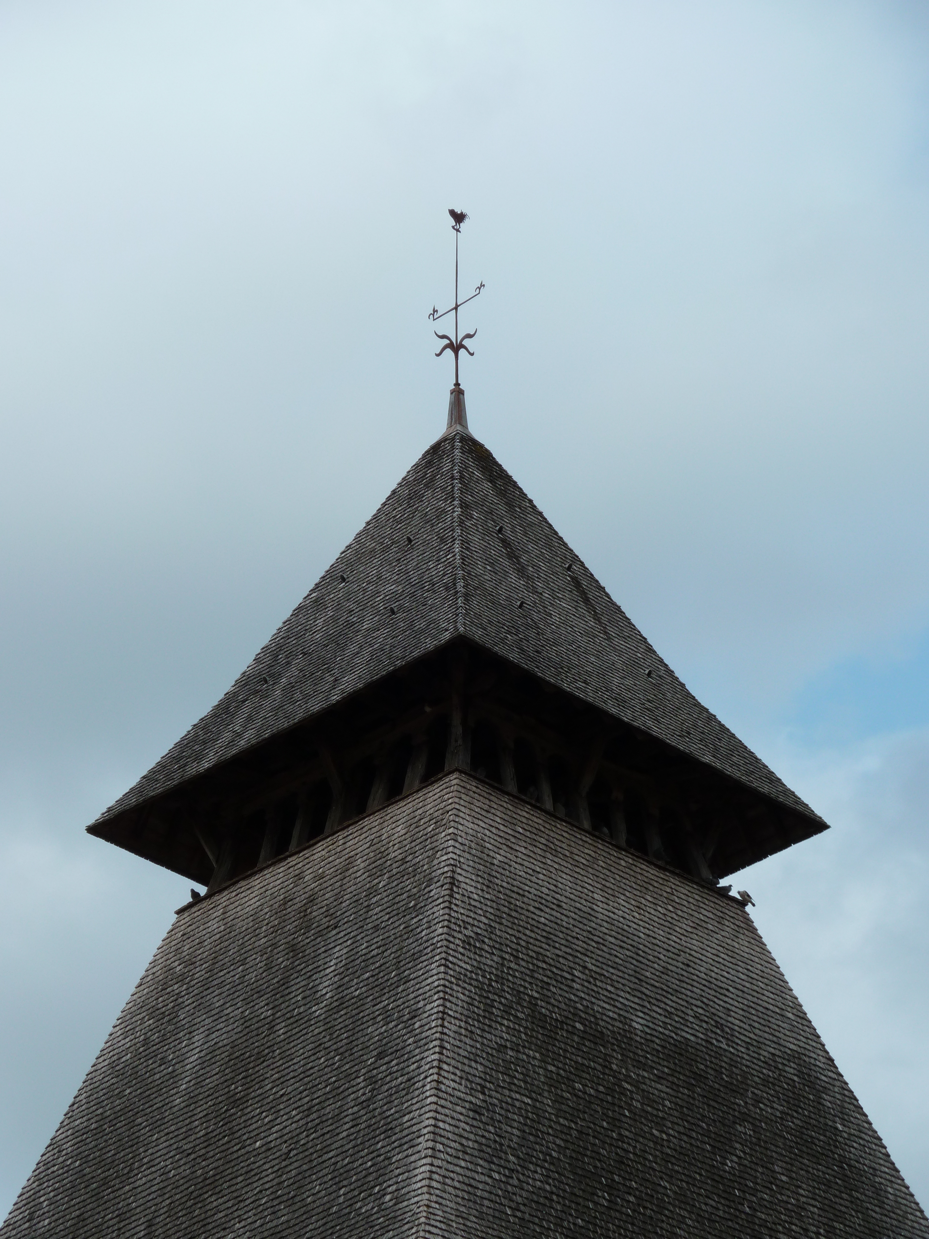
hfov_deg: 12.5
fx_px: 4258
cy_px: 620
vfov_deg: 16.6
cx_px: 464
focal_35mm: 119
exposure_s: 1/400
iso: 80
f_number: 4.4
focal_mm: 19.5
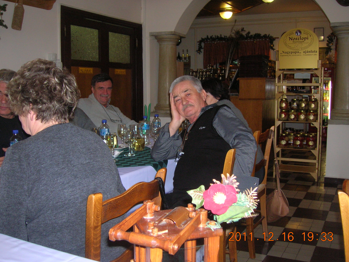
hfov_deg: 50.1
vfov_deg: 38.7
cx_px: 177
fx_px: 373
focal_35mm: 37
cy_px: 130
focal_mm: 6
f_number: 2.9
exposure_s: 1/60.1
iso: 121
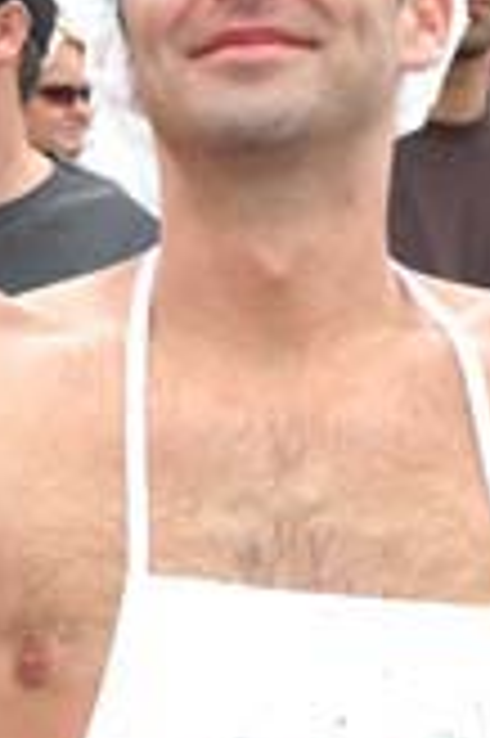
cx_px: 117
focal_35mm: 176
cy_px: 558
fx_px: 3601
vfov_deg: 11.7
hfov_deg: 7.8
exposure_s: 1/320
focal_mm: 48
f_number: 8
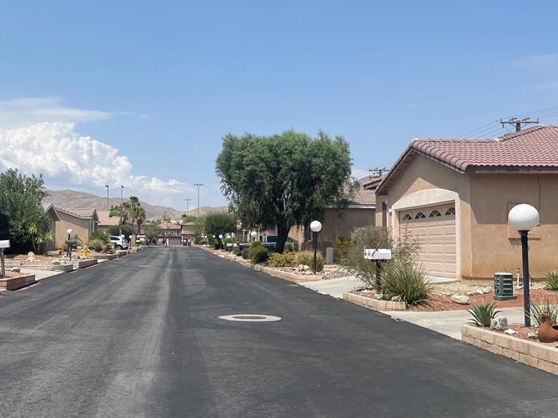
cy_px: 207
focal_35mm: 39
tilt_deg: +3.2
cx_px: 167
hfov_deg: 46.8
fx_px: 629
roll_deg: -0.1
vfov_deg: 36.8
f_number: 1.6
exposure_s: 1/4831
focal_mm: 4.2
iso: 32
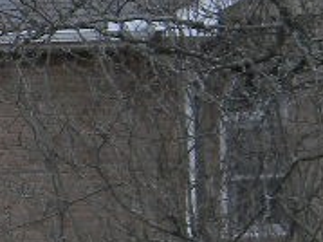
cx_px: -303
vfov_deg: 3.1
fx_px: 4429
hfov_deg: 4.1
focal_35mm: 475
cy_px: 365
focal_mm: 15.1
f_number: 4.5
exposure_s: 1/215
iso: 80
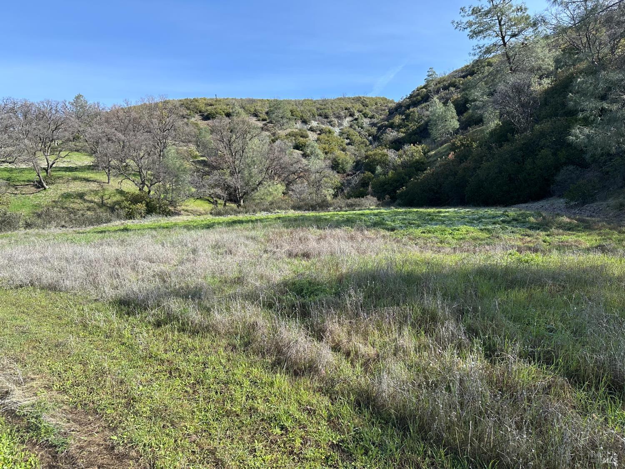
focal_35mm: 24
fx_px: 433
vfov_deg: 56.8
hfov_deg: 71.6
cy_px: 234
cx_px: 312
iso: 80
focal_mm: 6.86
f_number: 1.78
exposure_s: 1/2070
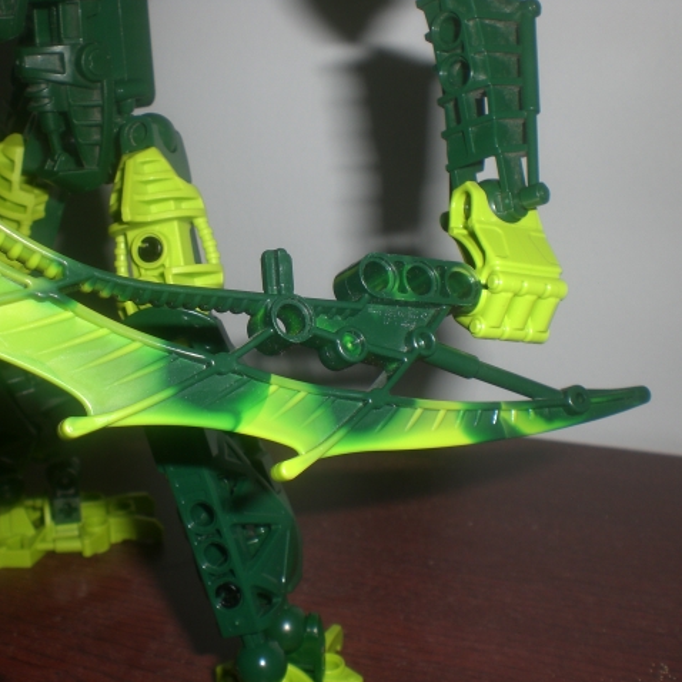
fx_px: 1003
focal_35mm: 45
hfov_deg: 37.3
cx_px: 254
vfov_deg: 37.6
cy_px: 341
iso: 50
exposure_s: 1/60
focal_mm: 6.3
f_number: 4.4
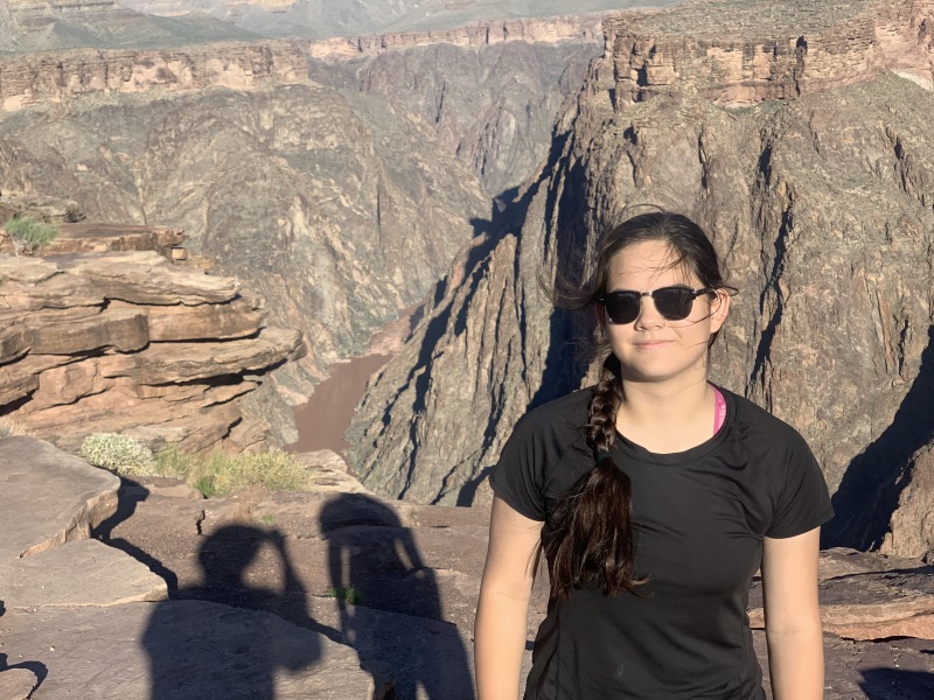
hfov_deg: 36.8
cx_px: 467
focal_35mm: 52
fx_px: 1403
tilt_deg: -13.1
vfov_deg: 28.0
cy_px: 350
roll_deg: +3.4
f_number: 2.4
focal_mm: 6
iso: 16
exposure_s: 1/716
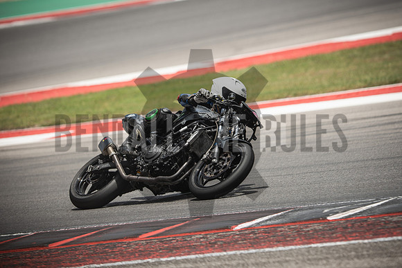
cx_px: 201
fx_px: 3351
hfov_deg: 6.9
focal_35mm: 300
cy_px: 134
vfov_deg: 4.6
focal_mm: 200
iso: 125
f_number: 2.8
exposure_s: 1/1600
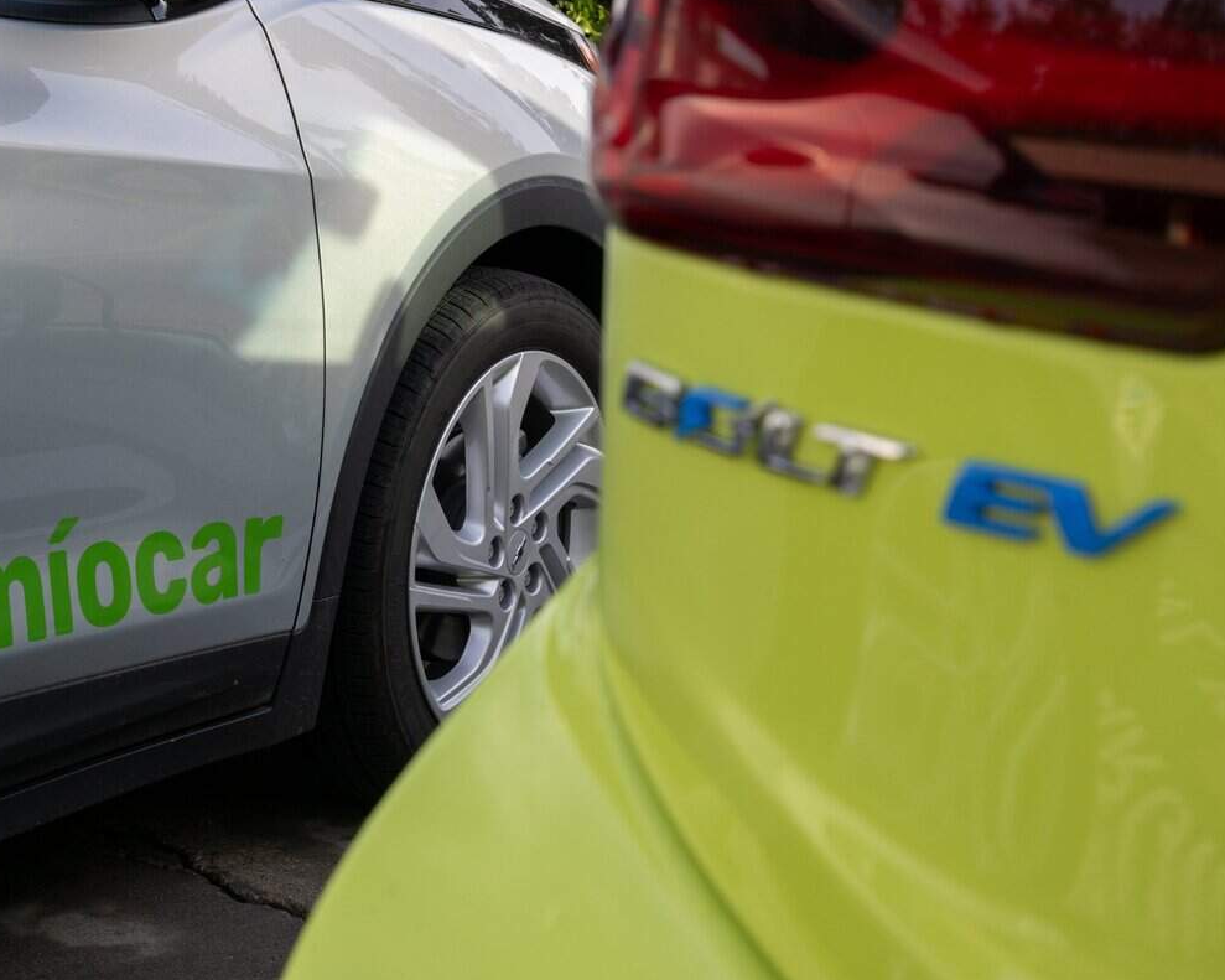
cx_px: 530
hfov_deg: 25.7
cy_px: 487
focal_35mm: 74
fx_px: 2683
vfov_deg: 20.7
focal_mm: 65
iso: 400
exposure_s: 1/125
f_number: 13
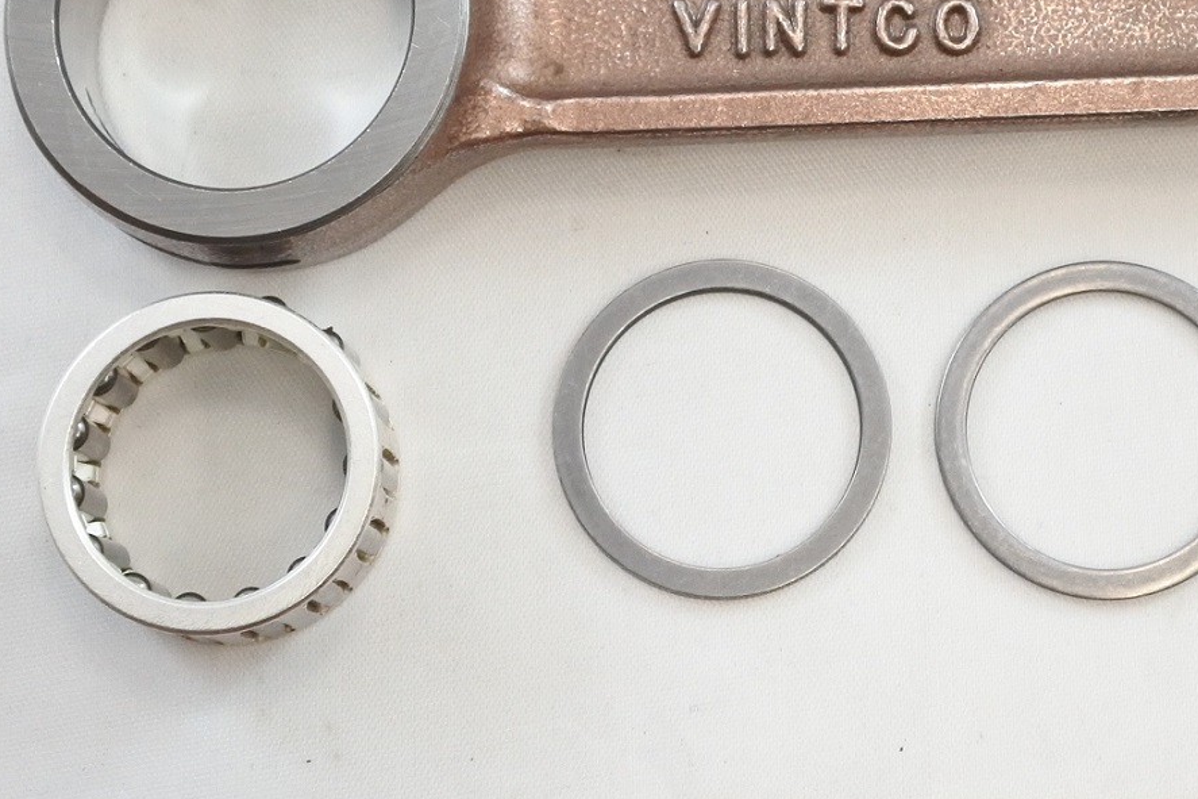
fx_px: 2595
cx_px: 903
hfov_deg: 25.7
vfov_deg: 17.3
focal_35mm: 78
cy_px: 96
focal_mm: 15.7
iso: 560
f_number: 4.2
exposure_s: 1/125
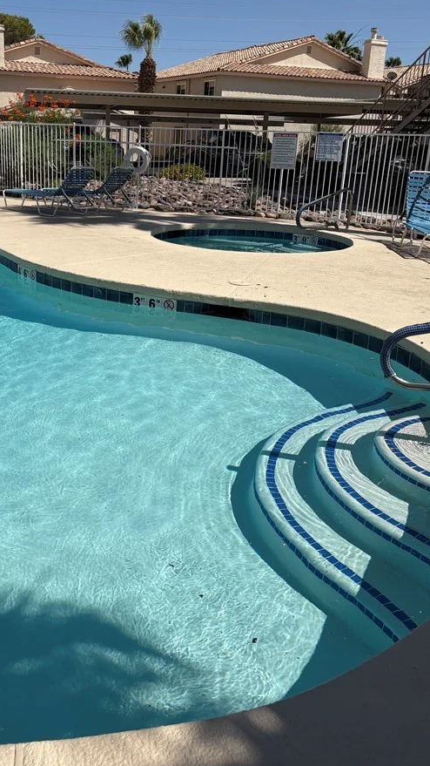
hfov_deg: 35.2
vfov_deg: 59.3
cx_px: 133
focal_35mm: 33
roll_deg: -2.3
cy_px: 336
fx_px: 669
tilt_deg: -16.0
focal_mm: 5.96
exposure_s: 1/7813
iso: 50
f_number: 1.6
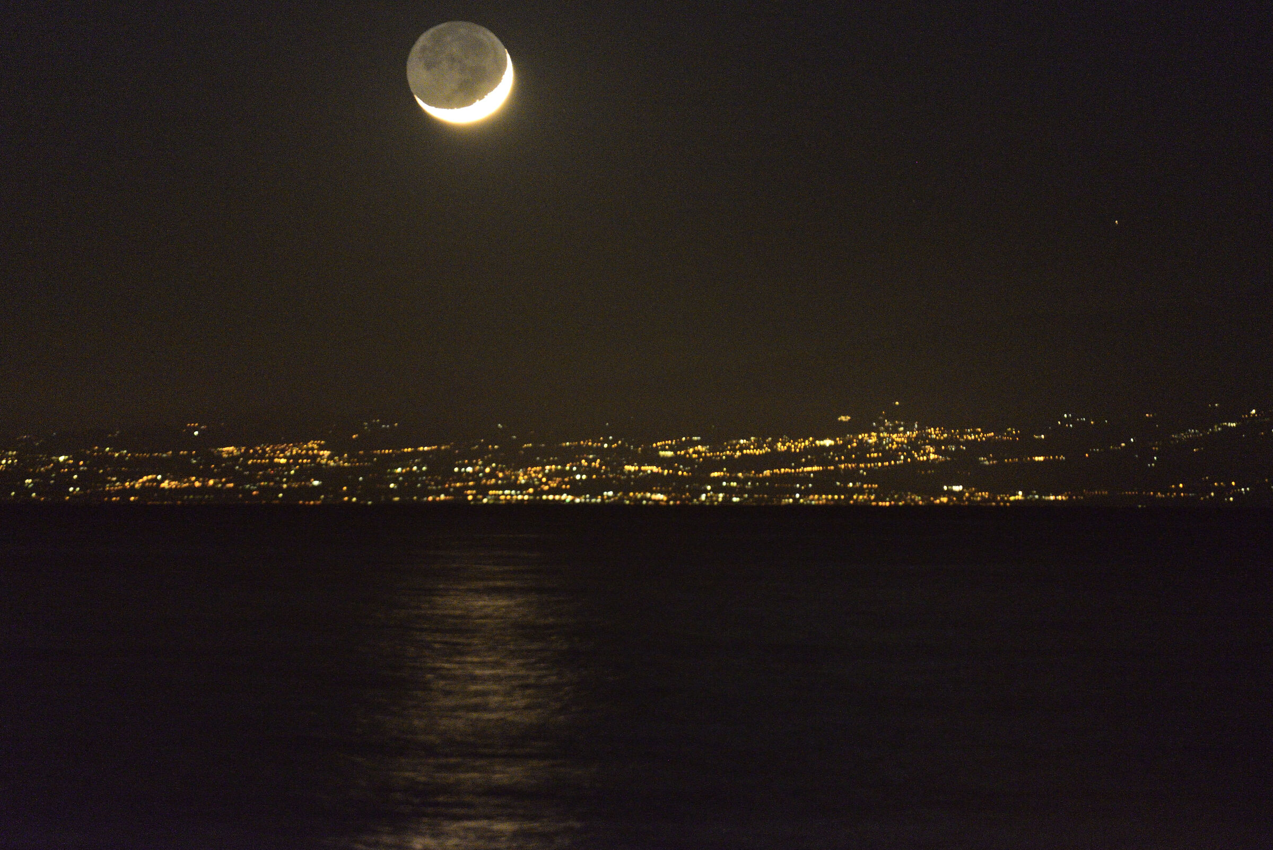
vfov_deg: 4.6
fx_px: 10612
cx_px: 636
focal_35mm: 300
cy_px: 425
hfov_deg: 6.9
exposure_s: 2.5
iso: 5000
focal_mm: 300
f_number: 5.6
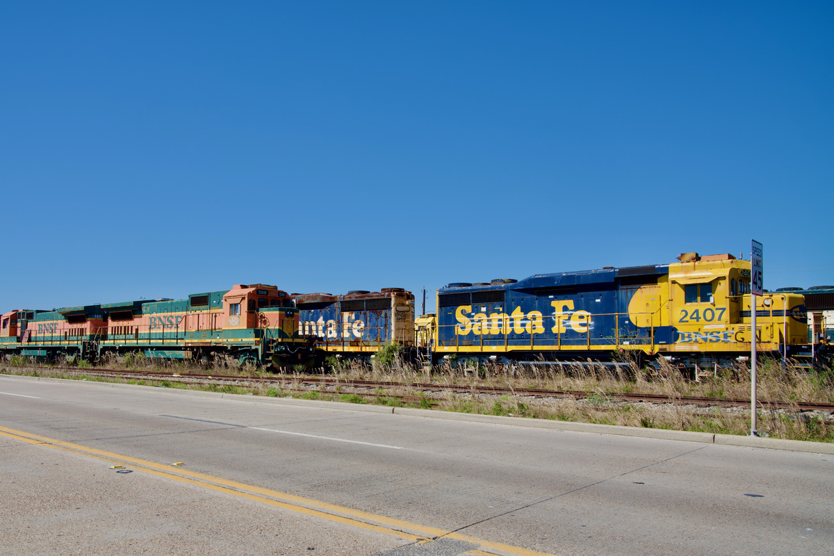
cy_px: 278
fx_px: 556
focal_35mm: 24
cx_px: 417
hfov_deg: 73.7
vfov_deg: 53.1
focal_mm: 24
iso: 100
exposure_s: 1/250
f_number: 10
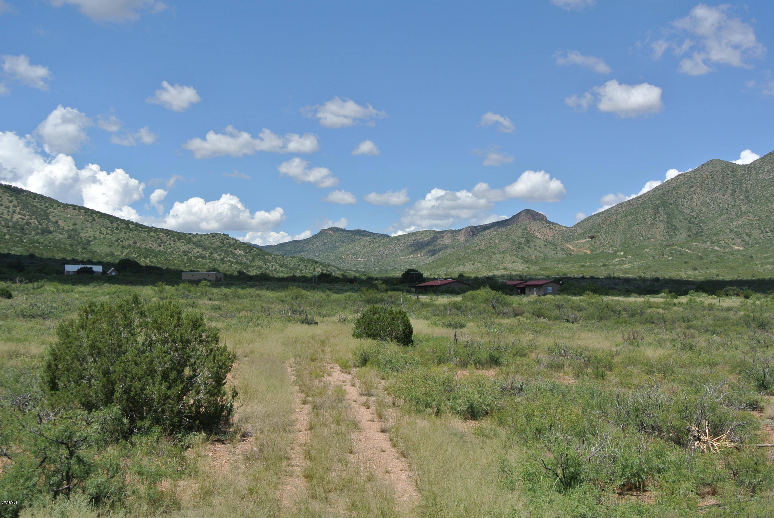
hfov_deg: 42.7
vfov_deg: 29.3
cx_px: 396
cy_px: 249
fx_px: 990
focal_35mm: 46
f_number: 5
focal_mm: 16.3
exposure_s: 1/800
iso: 100
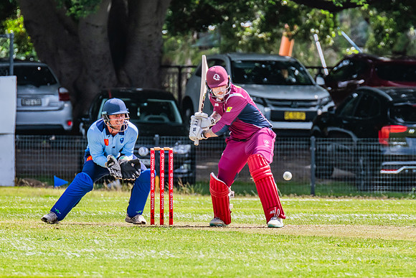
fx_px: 9520
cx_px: 243
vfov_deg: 1.7
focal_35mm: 824
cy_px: 133
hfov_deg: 2.5
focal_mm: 600
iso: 800
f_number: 11
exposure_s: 1/800
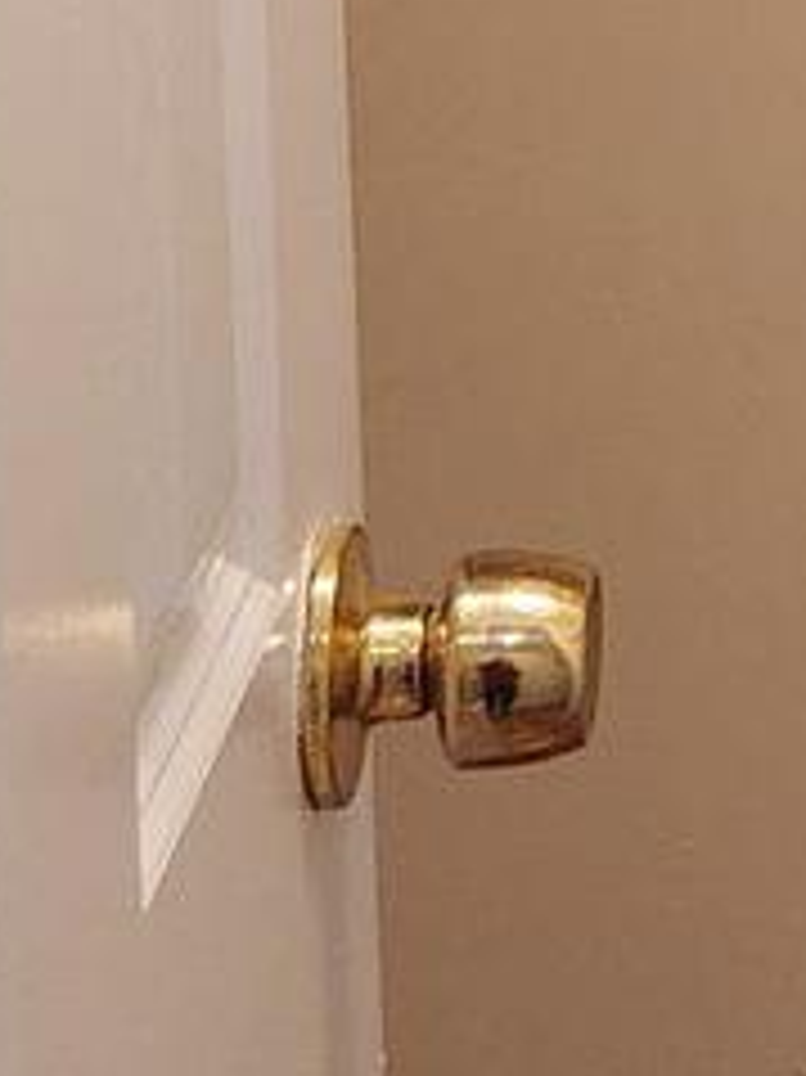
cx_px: 1810
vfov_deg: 12.5
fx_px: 4599
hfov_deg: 9.2
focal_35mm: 148
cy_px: -648
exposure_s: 1/120
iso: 500
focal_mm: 5.4
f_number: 1.8
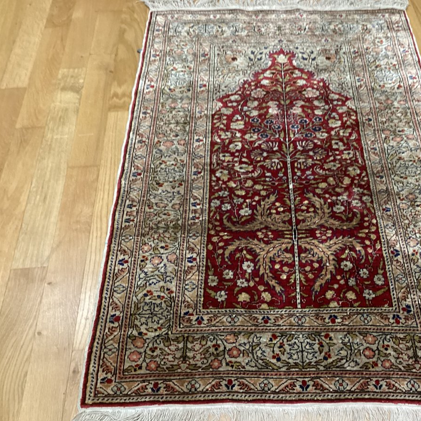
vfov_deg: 44.9
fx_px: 509
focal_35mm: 37
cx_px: 275
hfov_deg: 44.4
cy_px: 213
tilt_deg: -53.3
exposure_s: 1/33
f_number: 2.4
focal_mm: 3.3
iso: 400
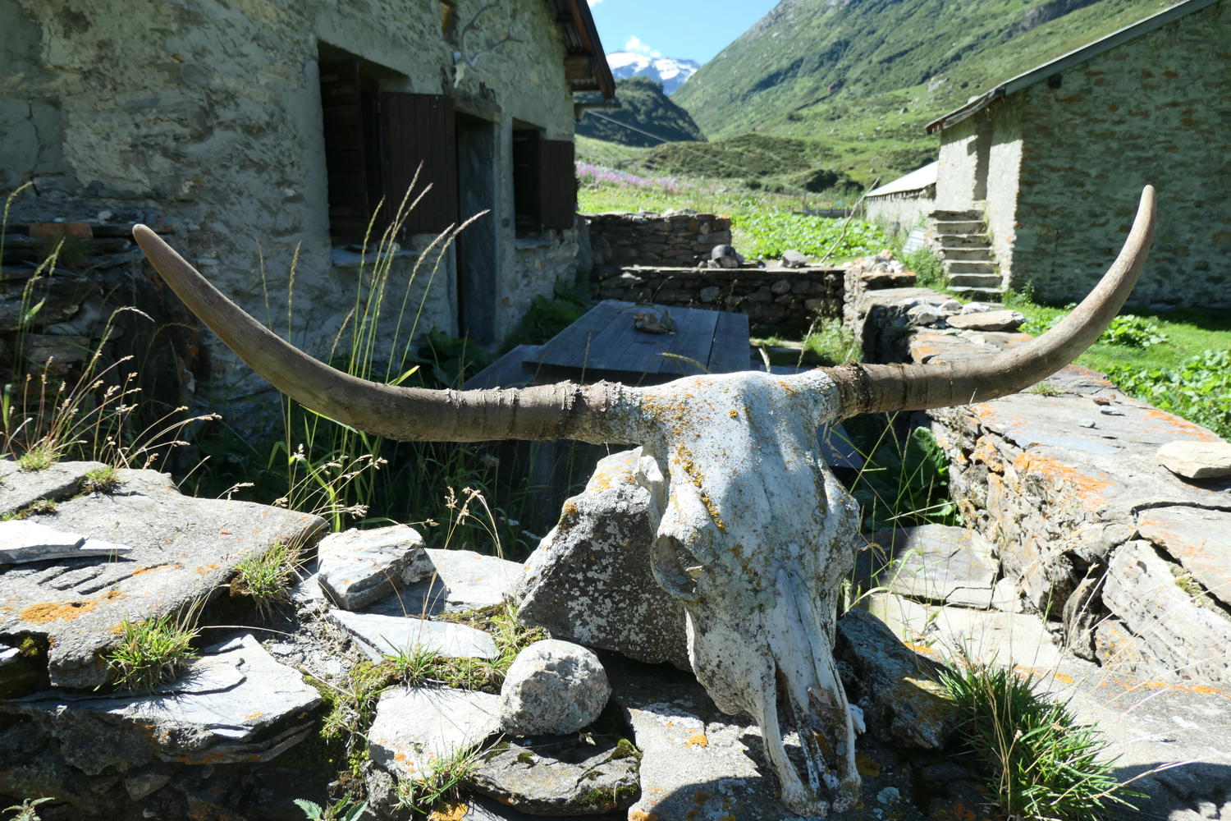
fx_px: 821
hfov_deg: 73.7
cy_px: 410
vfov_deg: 53.1
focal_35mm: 24
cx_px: 616
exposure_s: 1/800
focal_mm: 8.8
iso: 200
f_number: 3.5
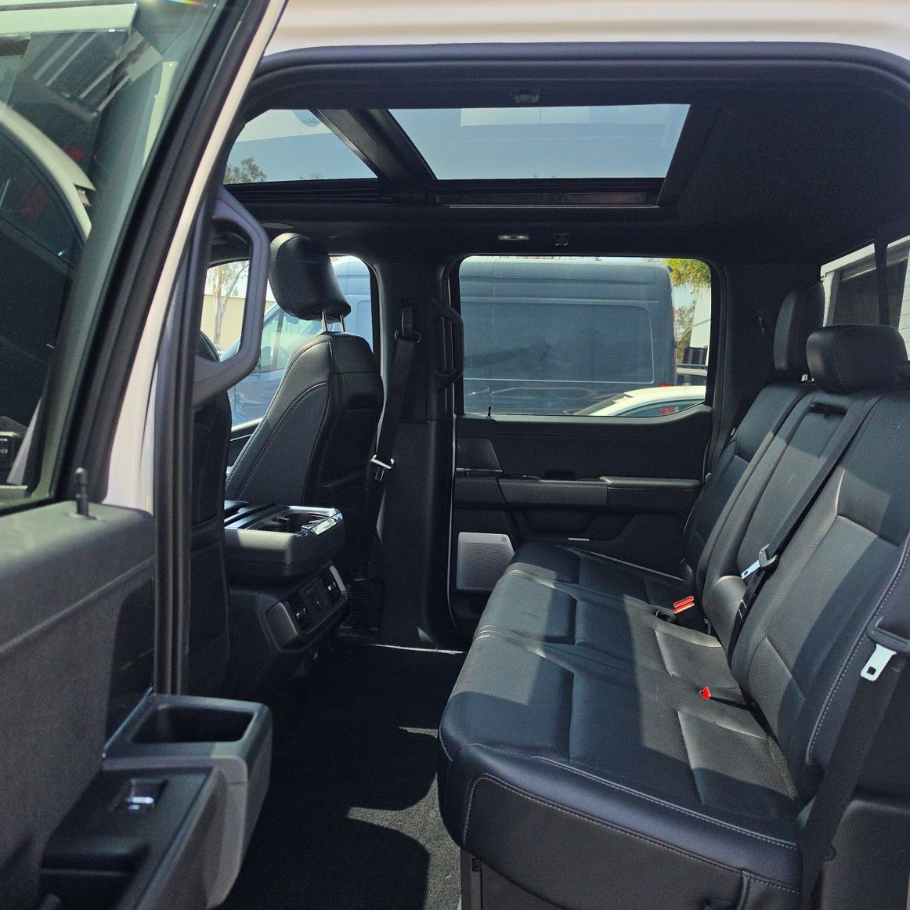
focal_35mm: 28
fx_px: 833
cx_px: 500
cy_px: 458
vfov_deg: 57.3
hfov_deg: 57.2
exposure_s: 1/2333
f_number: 1.4
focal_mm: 6.5
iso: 63
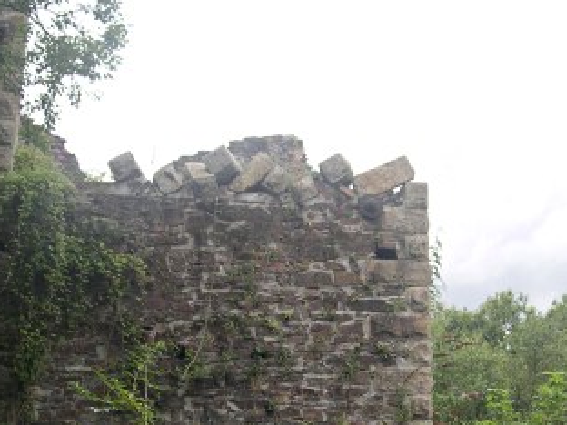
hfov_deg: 25.0
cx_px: 251
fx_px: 1278
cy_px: 334
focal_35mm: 78
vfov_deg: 18.7
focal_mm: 8
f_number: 2.8
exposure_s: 1/668
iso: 100
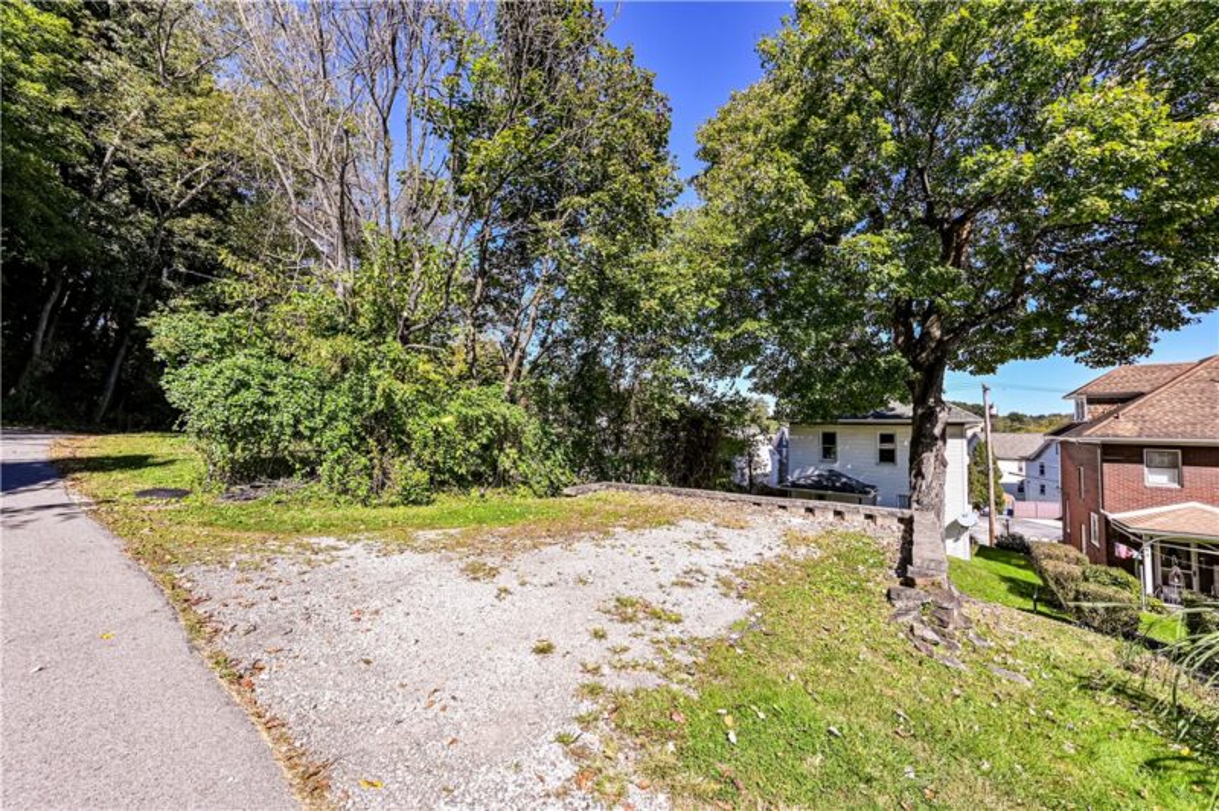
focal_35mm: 14
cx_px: 610
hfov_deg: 104.3
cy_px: 406
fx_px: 474
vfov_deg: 81.1
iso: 200
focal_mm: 14
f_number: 8
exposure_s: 1/320
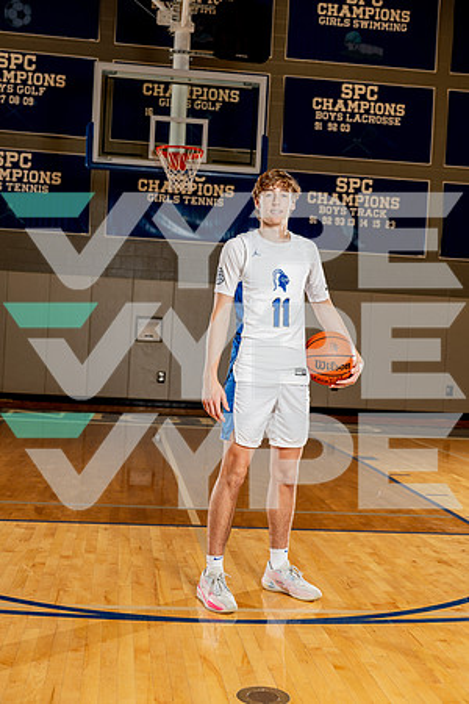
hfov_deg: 28.6
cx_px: 234
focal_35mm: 47
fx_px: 918
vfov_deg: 41.9
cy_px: 352
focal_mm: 47
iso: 250
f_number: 4
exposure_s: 1/250
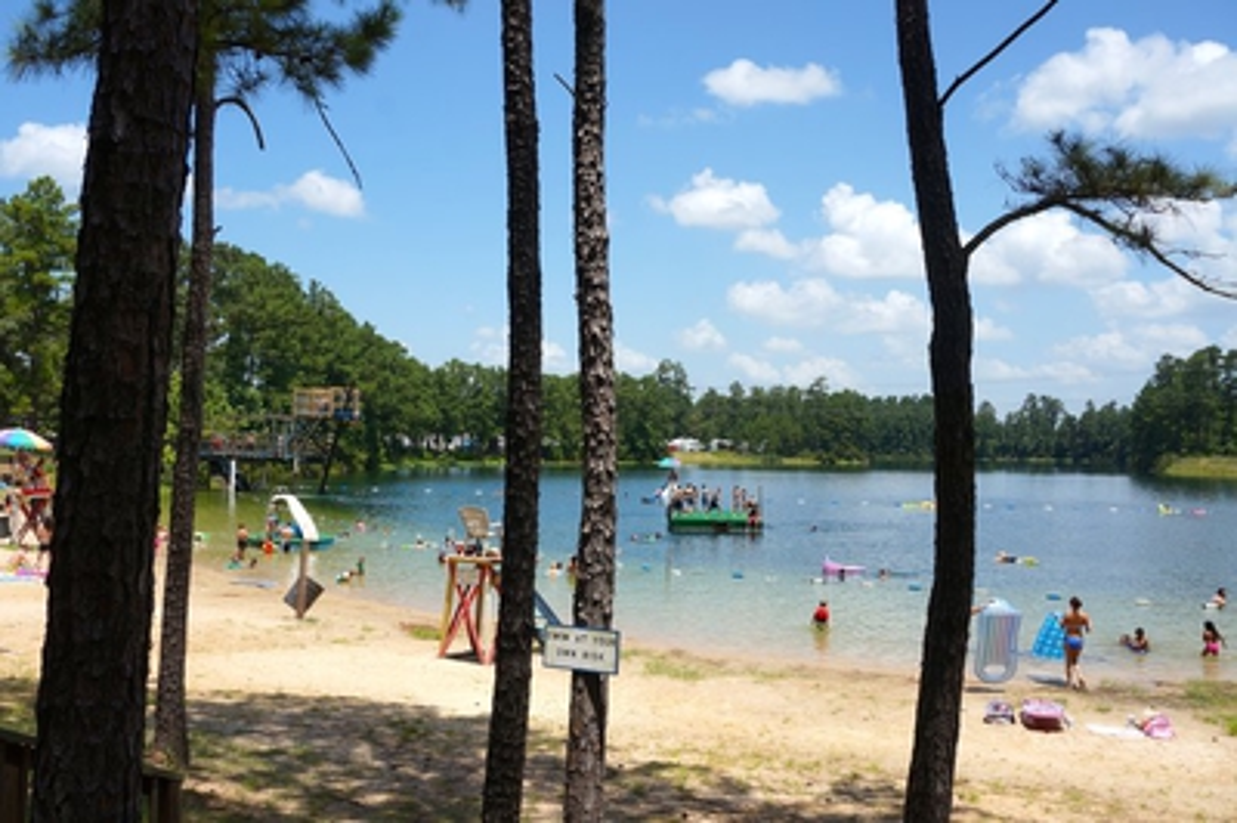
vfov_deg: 39.9
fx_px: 1133
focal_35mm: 33
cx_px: 618
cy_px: 412
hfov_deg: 57.3
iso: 100
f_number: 9
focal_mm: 22
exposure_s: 1/250
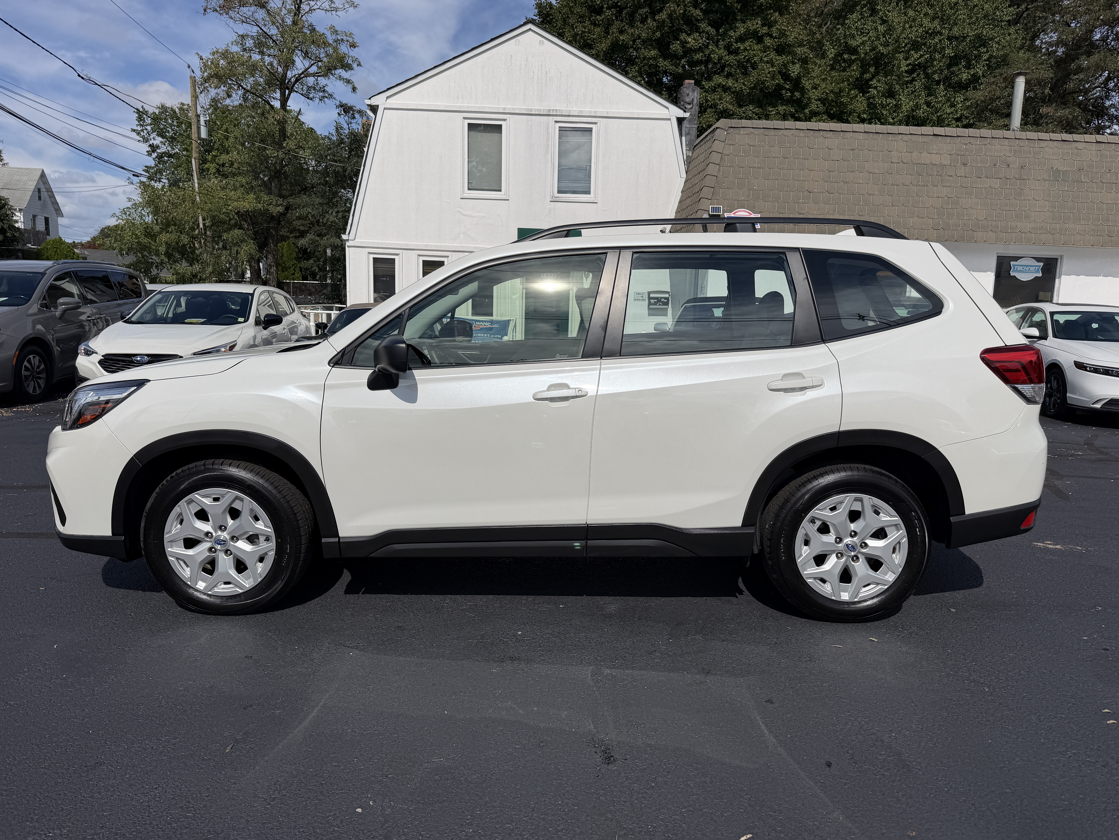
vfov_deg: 56.8
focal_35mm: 24
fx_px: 776
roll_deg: -2.4
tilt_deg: -6.7
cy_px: 420
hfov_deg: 71.6
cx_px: 560
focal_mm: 6.76
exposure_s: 1/11905
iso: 80
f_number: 1.78
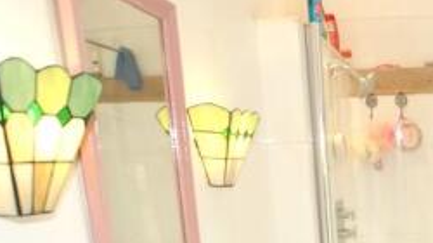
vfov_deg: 23.9
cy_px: 292
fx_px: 520
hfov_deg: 39.0
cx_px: 449
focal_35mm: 45
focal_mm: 11
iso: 200
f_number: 4.5
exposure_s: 1/45
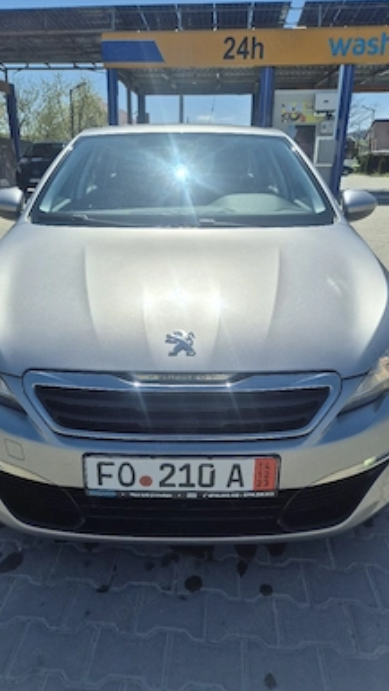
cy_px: 340
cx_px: 177
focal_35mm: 26
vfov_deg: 71.9
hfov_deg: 44.3
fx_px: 477
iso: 25
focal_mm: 5.4
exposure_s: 1/5000
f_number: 1.8
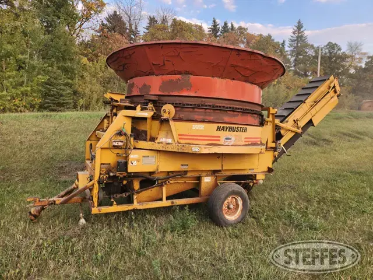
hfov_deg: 73.9
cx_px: 186
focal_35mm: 23
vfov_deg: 58.9
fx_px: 248
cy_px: 140
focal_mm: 5.4
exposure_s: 1/180
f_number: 1.8
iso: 40
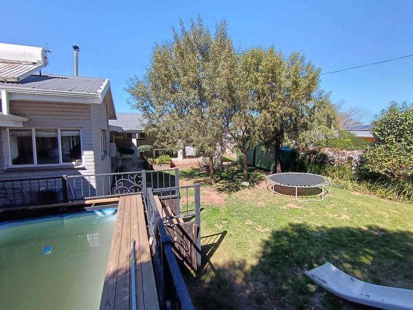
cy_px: 155
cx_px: 206
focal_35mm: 17
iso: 104
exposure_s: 1/437
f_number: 2.2
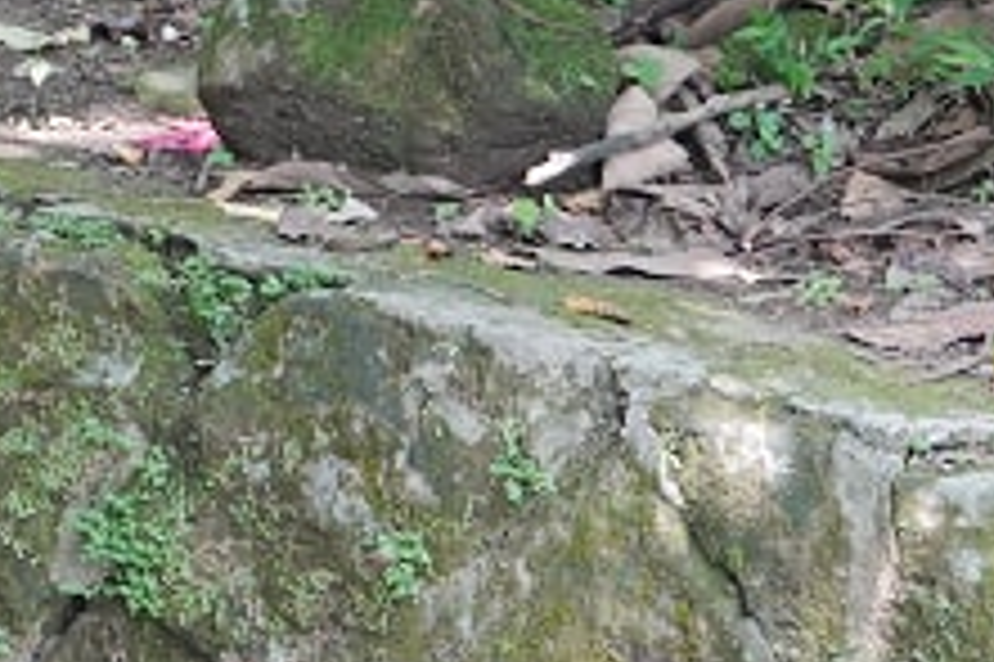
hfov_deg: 11.7
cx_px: -1147
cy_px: -549
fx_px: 4194
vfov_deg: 8.6
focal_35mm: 152
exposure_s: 1/160
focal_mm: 28
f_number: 4
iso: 1000
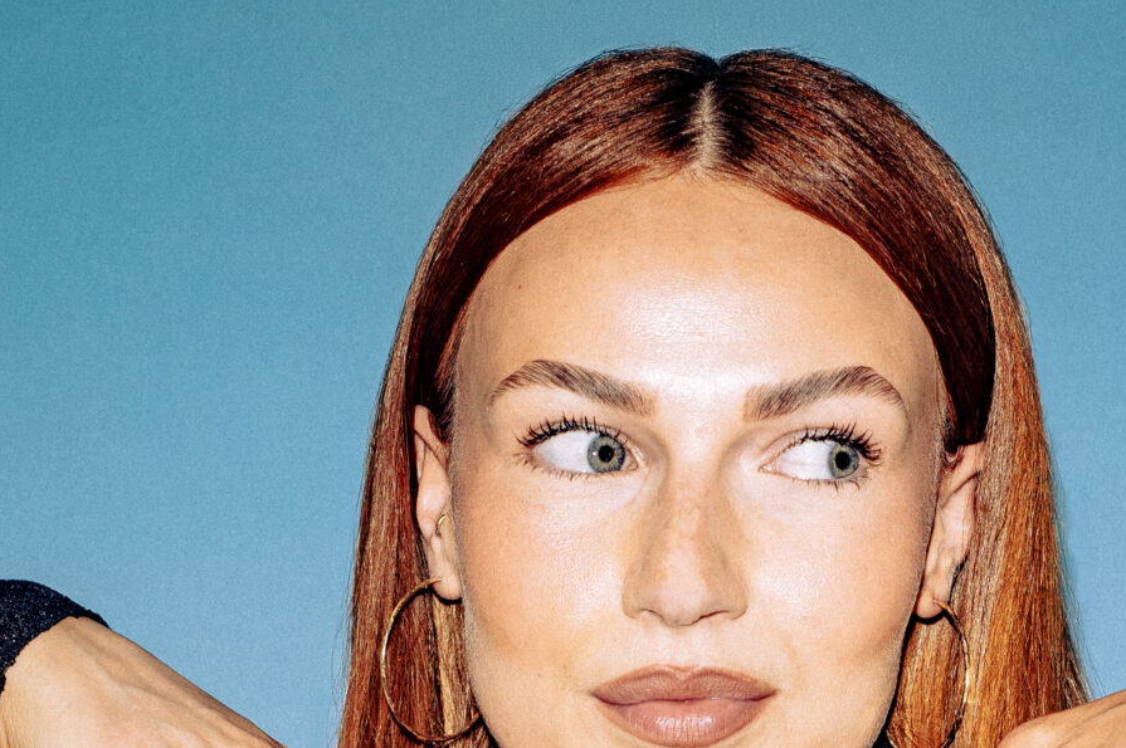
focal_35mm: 143
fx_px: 4469
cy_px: 902
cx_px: 791
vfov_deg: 9.4
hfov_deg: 14.3
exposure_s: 1/250
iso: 100
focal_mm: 50
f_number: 6.3
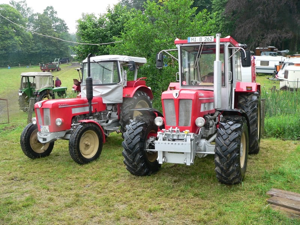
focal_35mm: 36
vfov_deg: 39.7
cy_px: 112
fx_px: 312
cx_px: 150
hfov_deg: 51.4
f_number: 2.8
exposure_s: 1/60
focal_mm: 6
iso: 80
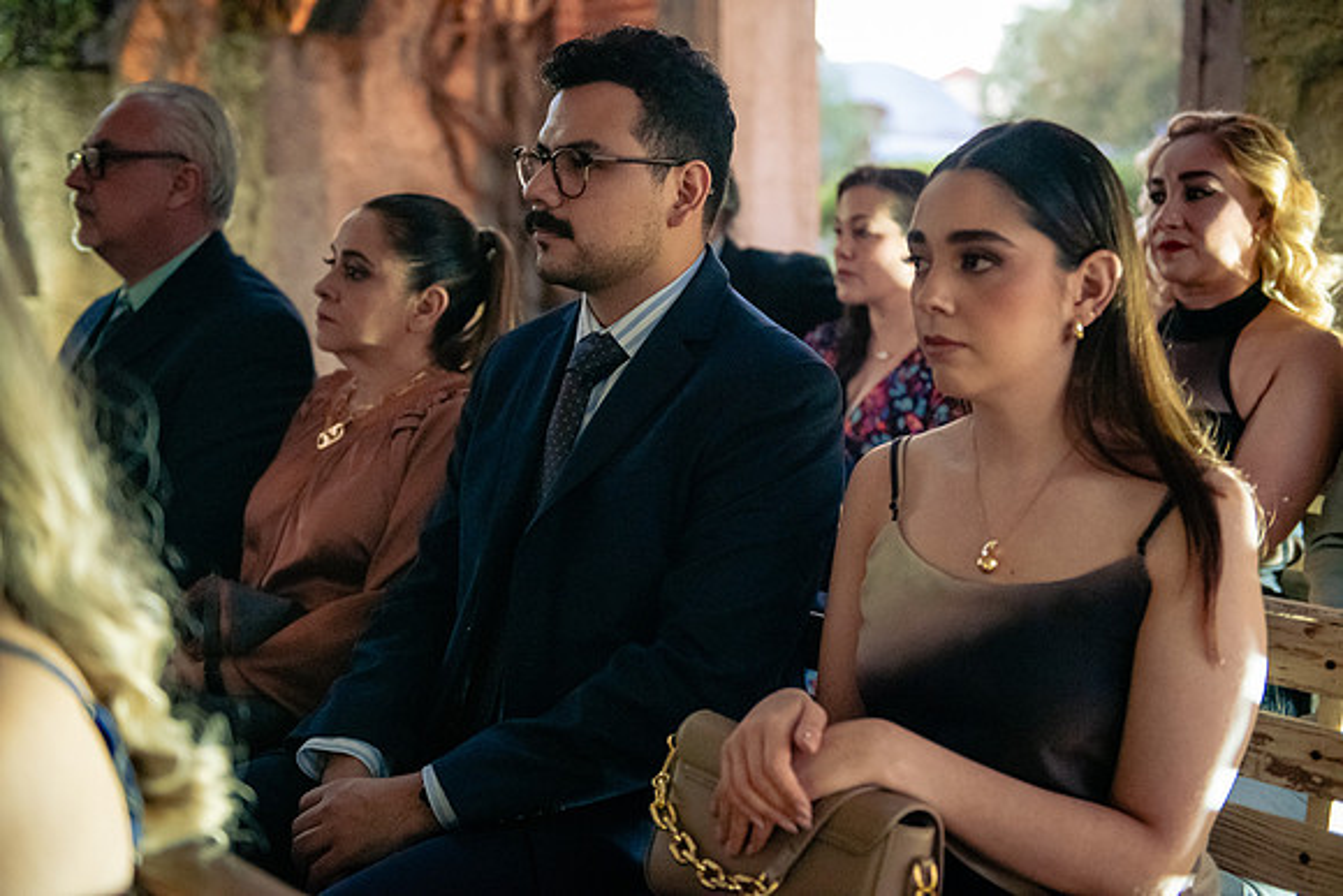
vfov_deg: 27.0
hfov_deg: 39.6
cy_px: 448
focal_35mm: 50
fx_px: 1866
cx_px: 672
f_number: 2.8
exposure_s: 1/125
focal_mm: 50
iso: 6400
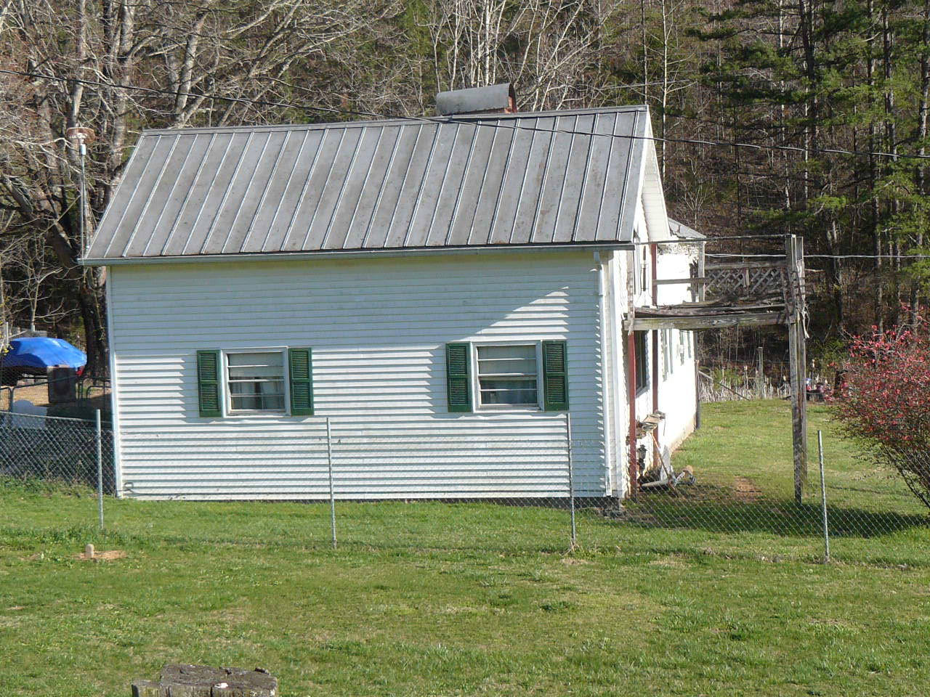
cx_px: 465
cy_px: 348
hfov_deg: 25.3
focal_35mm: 77
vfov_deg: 19.1
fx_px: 2069
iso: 100
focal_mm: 8.4
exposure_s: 1/500
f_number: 3.6
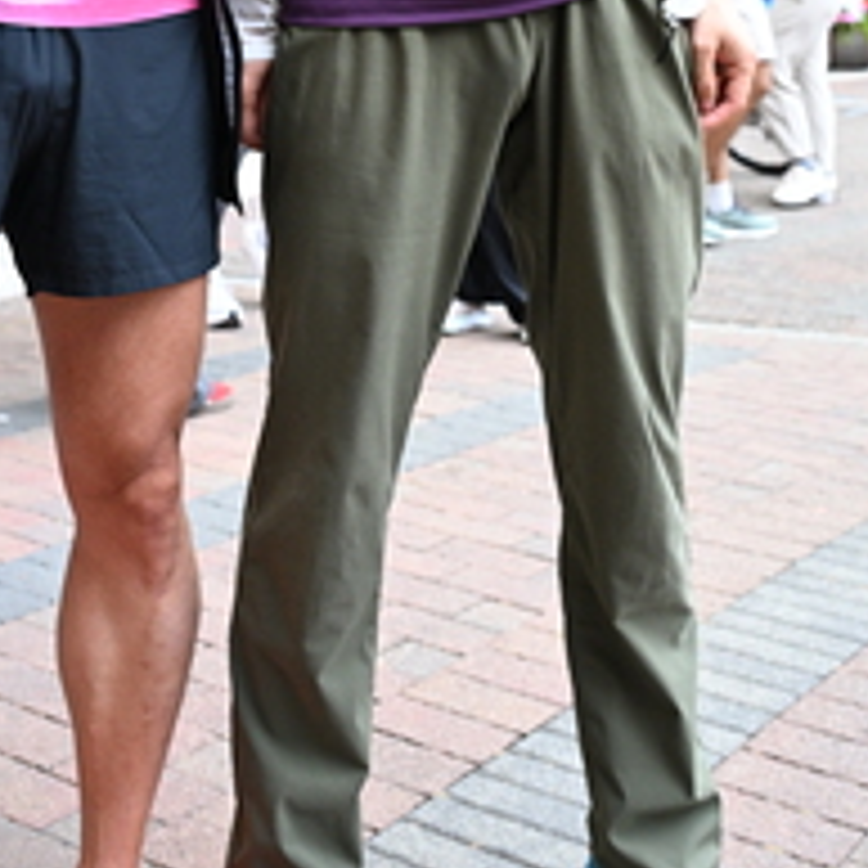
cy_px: -153
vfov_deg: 26.5
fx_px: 1645
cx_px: 349
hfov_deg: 29.5
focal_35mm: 58
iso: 2000
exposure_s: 1/200
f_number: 4
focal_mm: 24
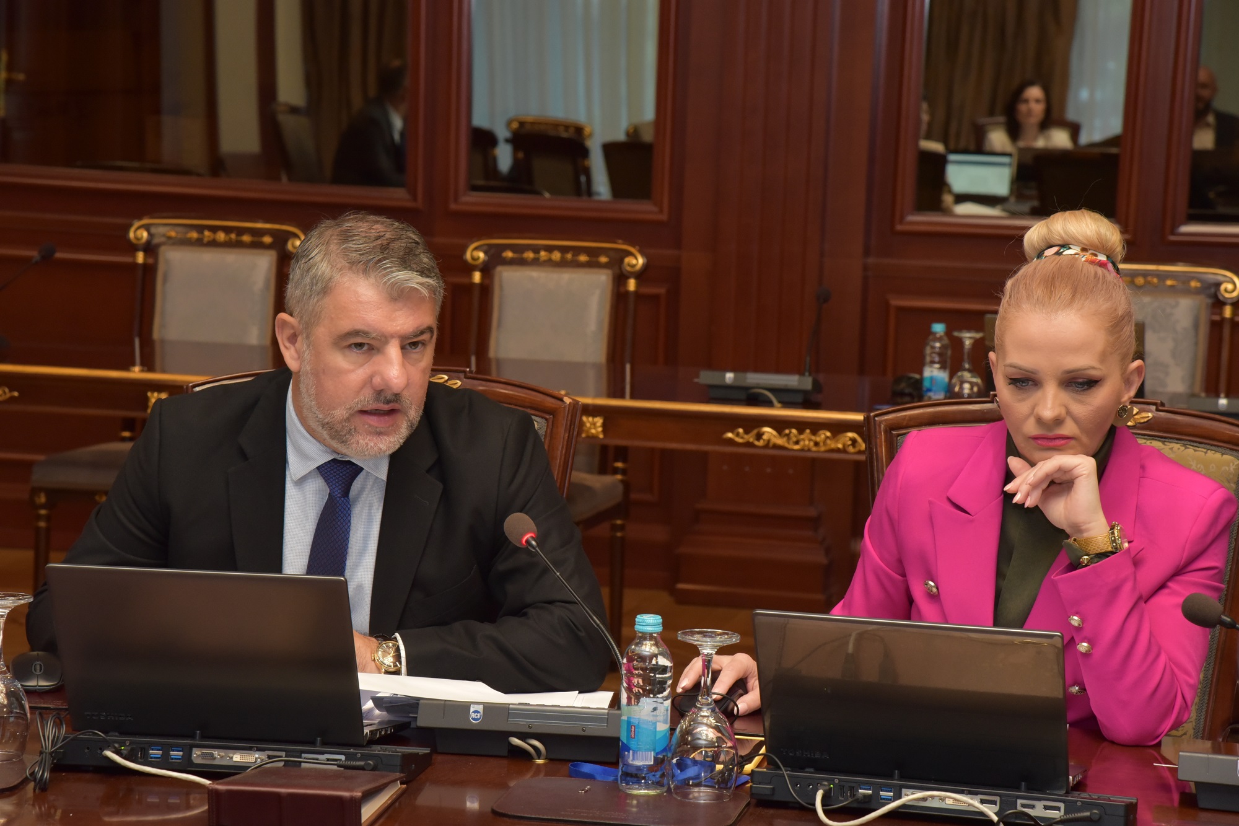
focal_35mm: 105
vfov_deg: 13.0
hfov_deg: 19.5
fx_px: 3613
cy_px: 413
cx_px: 620
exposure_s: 1/60
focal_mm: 105
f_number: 9
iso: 2500
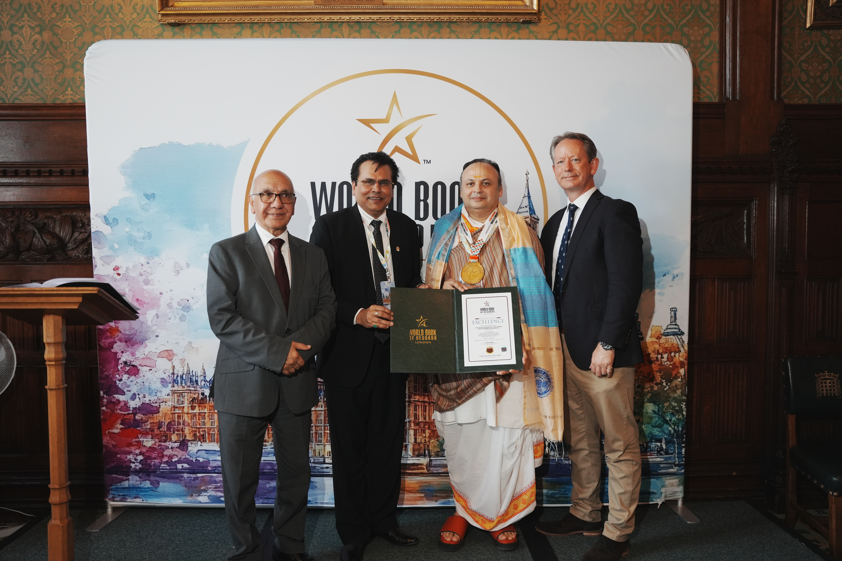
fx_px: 648
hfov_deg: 66.0
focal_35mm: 28
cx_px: 421
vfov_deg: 46.8
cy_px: 280
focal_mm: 27.7
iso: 1250
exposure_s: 1/200
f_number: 2.8
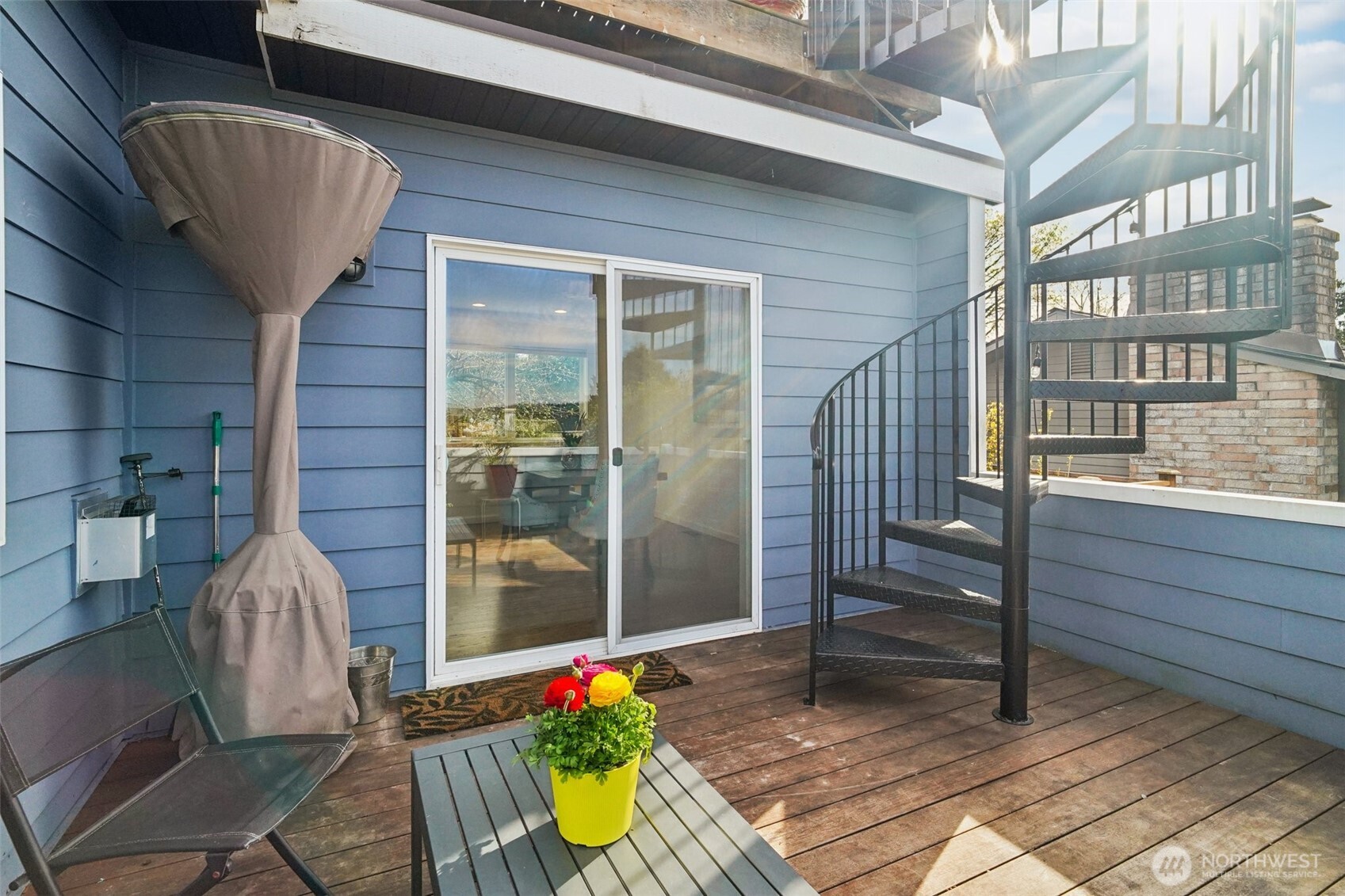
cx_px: 672
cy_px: 448
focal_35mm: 16
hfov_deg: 96.7
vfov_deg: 73.7
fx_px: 598
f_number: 8
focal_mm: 16
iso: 1600
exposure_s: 1/320
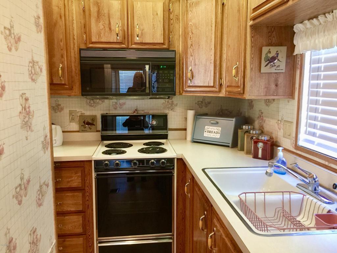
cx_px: 168
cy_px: 126
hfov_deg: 61.7
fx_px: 282
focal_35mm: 29
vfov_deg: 48.2
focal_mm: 4.15
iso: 100
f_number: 2.2
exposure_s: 1/10
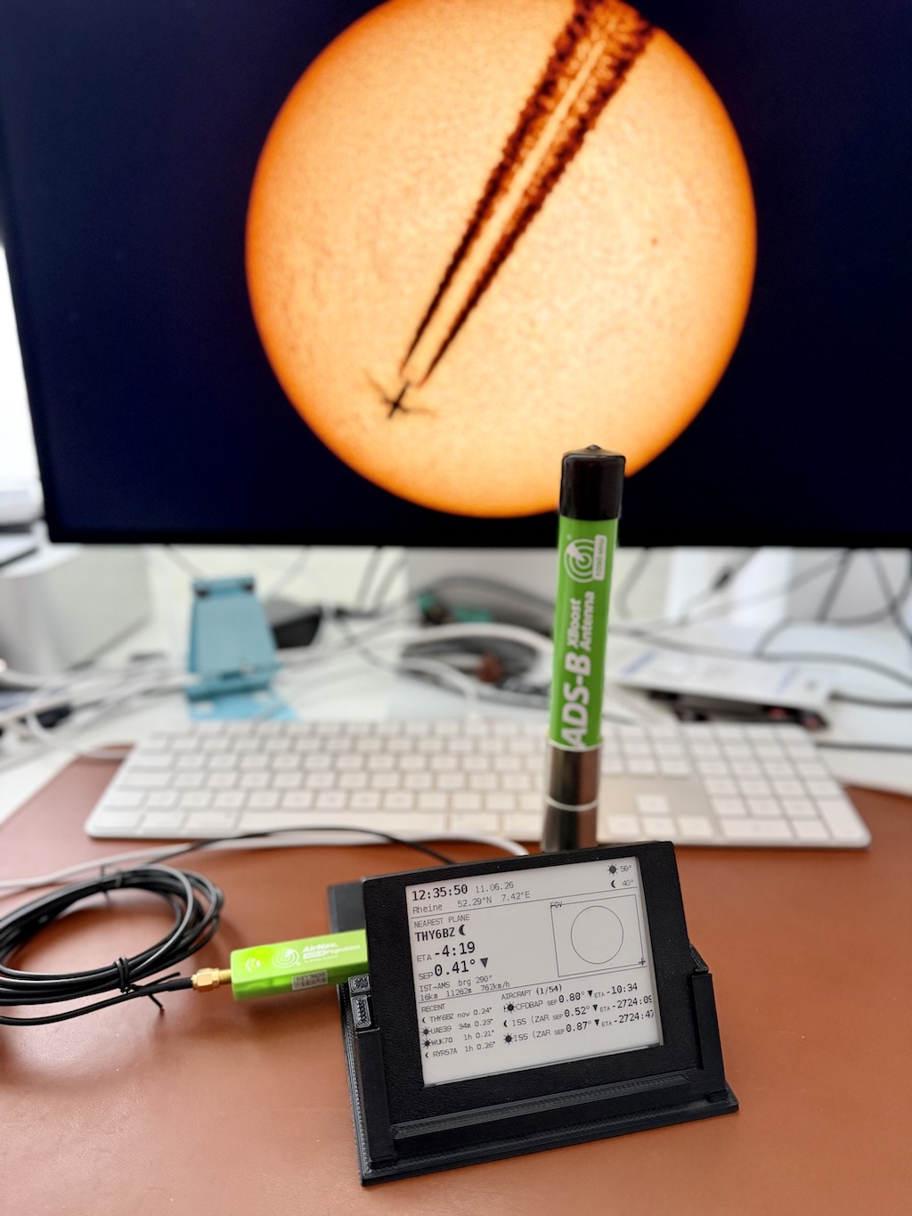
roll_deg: +0.2
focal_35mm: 24
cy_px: 608
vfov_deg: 71.6
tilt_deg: -19.9
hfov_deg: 56.8
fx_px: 843
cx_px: 456
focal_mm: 6.76
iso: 320
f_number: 1.78
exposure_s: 1/59
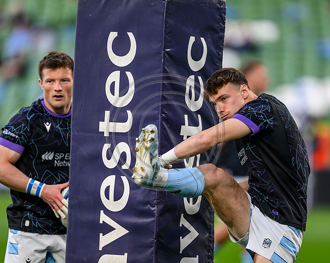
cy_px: 132
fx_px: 4390
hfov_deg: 4.3
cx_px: 198
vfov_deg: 3.4
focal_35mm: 450
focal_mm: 400
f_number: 2.8
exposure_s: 1/2500
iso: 1600
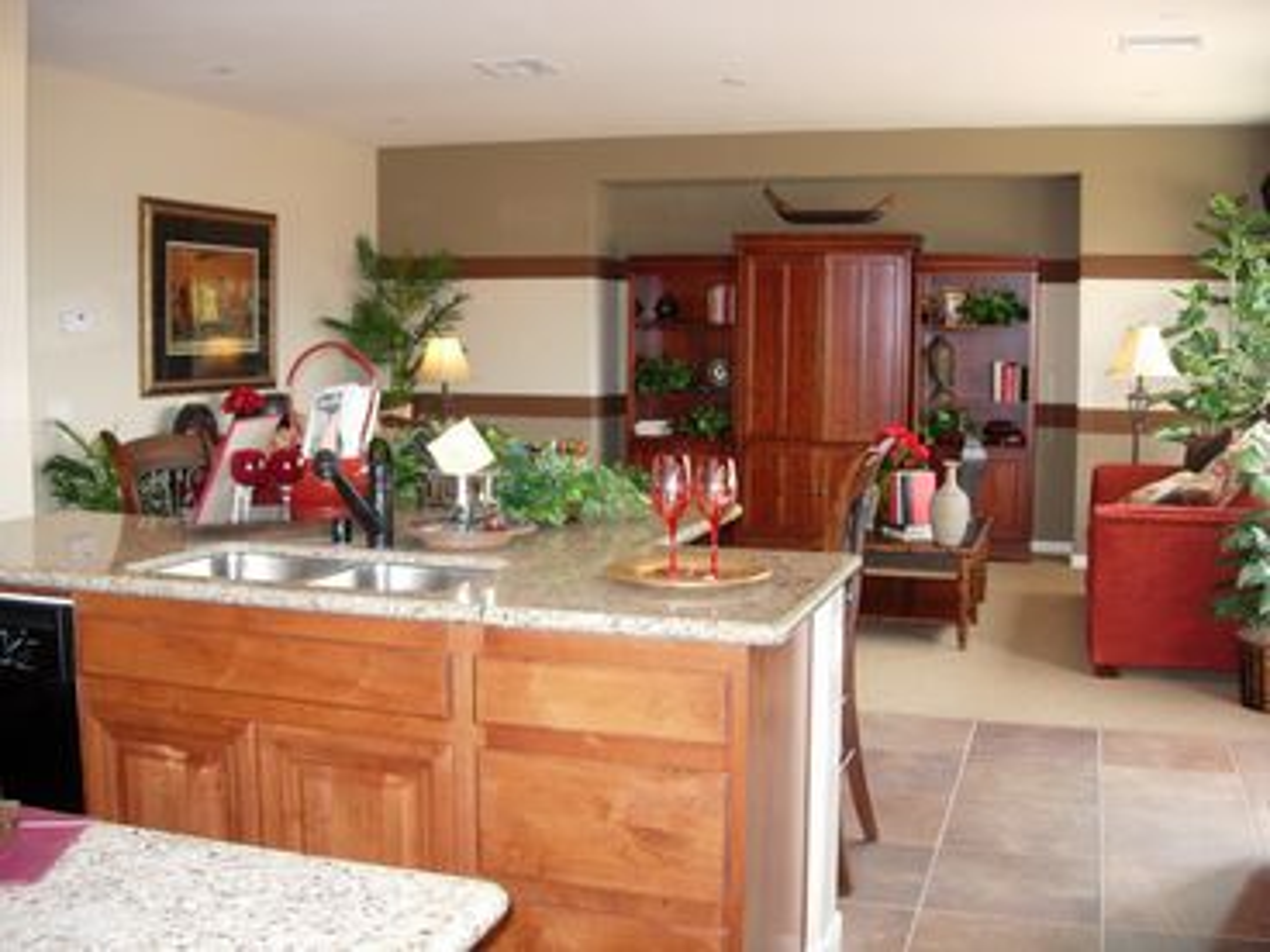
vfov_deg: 37.7
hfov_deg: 49.0
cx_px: 635
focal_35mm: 38
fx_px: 1394
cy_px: 476
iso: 163
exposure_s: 1/65.8
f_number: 2.8
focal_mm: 7.8
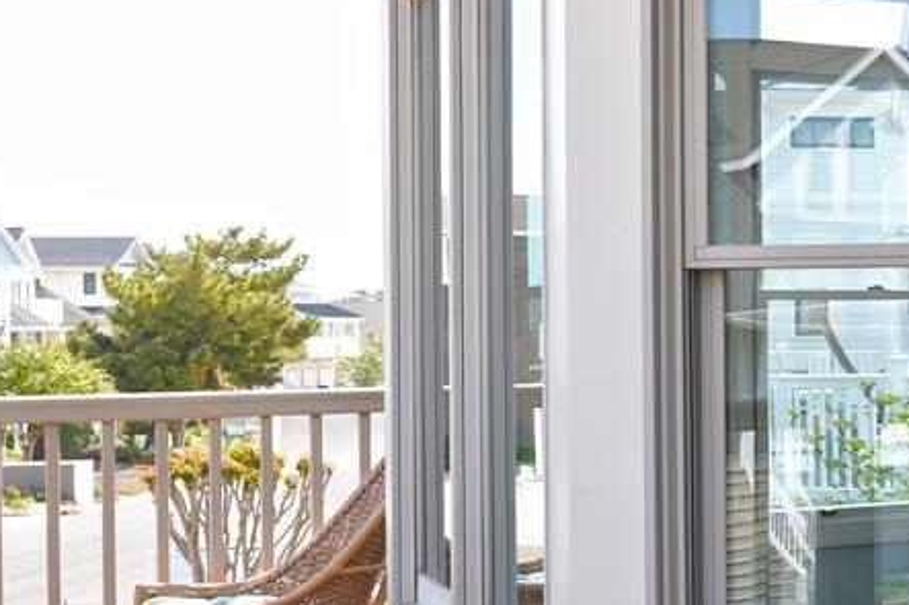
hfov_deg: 21.8
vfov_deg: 18.4
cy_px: 310
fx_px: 1868
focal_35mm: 74
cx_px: 1432
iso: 100
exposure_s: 1/200
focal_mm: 16
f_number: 4.5
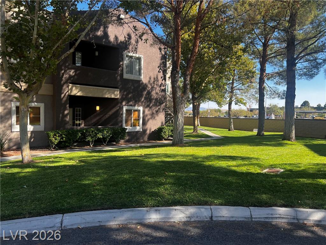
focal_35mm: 26
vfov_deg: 53.1
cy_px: 122
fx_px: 245
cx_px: 163
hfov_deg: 67.3
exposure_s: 1/909
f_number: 1.5
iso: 50
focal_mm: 5.7
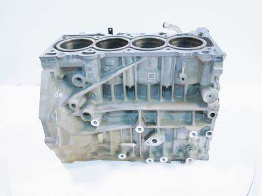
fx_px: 227
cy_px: 98
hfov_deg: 60.0
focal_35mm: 30
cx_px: 131
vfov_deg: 46.8
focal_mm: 15
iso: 500
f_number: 3.8
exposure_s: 1/60
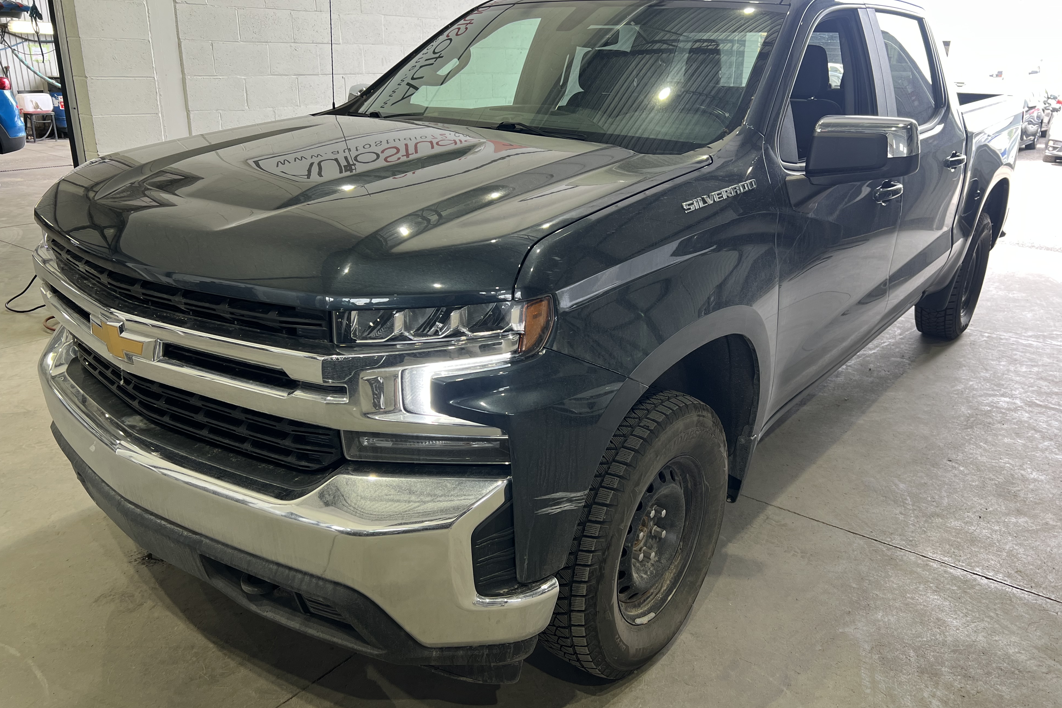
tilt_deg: -19.6
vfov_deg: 46.4
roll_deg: -0.7
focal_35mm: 28
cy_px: 346
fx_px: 826
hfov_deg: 65.5
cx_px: 543
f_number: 1.5
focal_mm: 5.7
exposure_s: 1/121
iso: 64
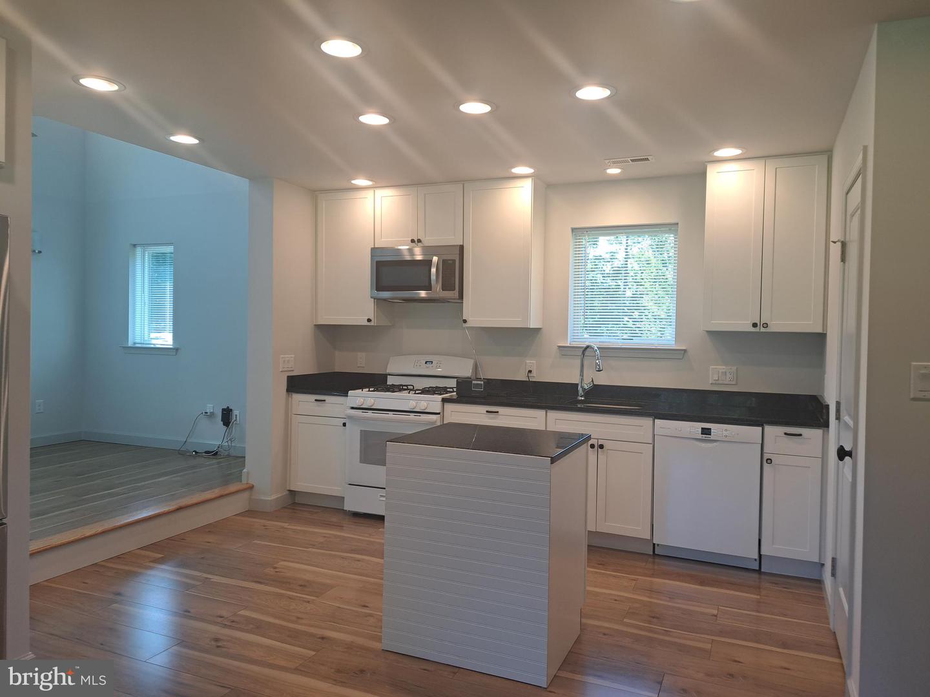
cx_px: 465
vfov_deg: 56.8
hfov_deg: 71.6
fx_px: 645
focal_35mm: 24
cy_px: 348
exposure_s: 1/60
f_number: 1.8
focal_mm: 5.23
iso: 64
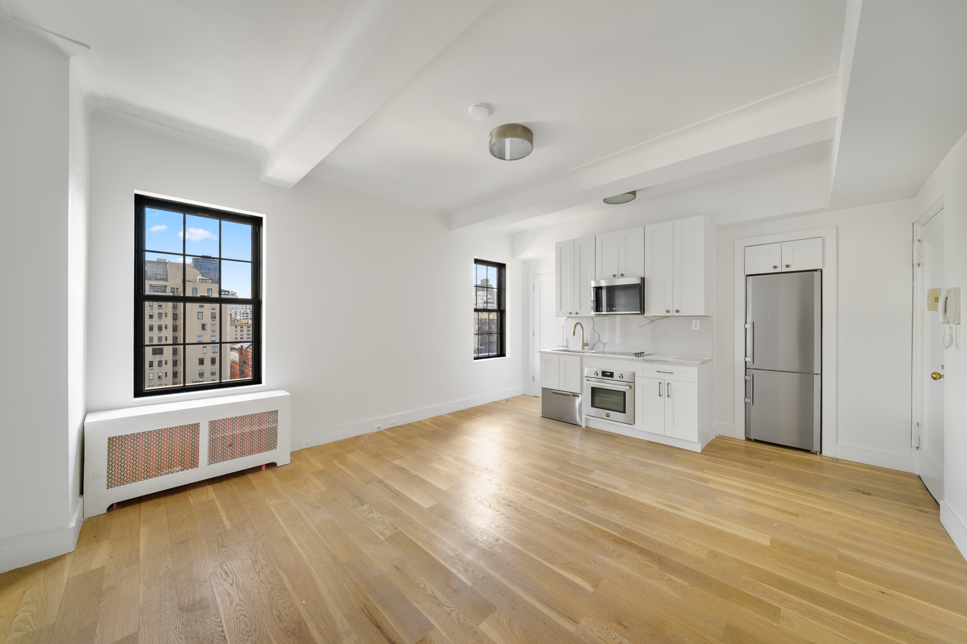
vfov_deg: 90.0
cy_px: 322
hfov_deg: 112.6
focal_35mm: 12
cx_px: 484
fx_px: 322
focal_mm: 12
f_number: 11
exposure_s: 1/1.25
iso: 100
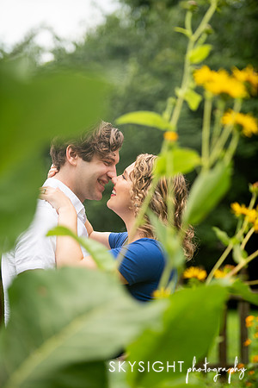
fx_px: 1129
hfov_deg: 13.0
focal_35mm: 105
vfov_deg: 19.5
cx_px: 129
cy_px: 194
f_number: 2.8
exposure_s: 1/800
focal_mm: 105
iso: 200
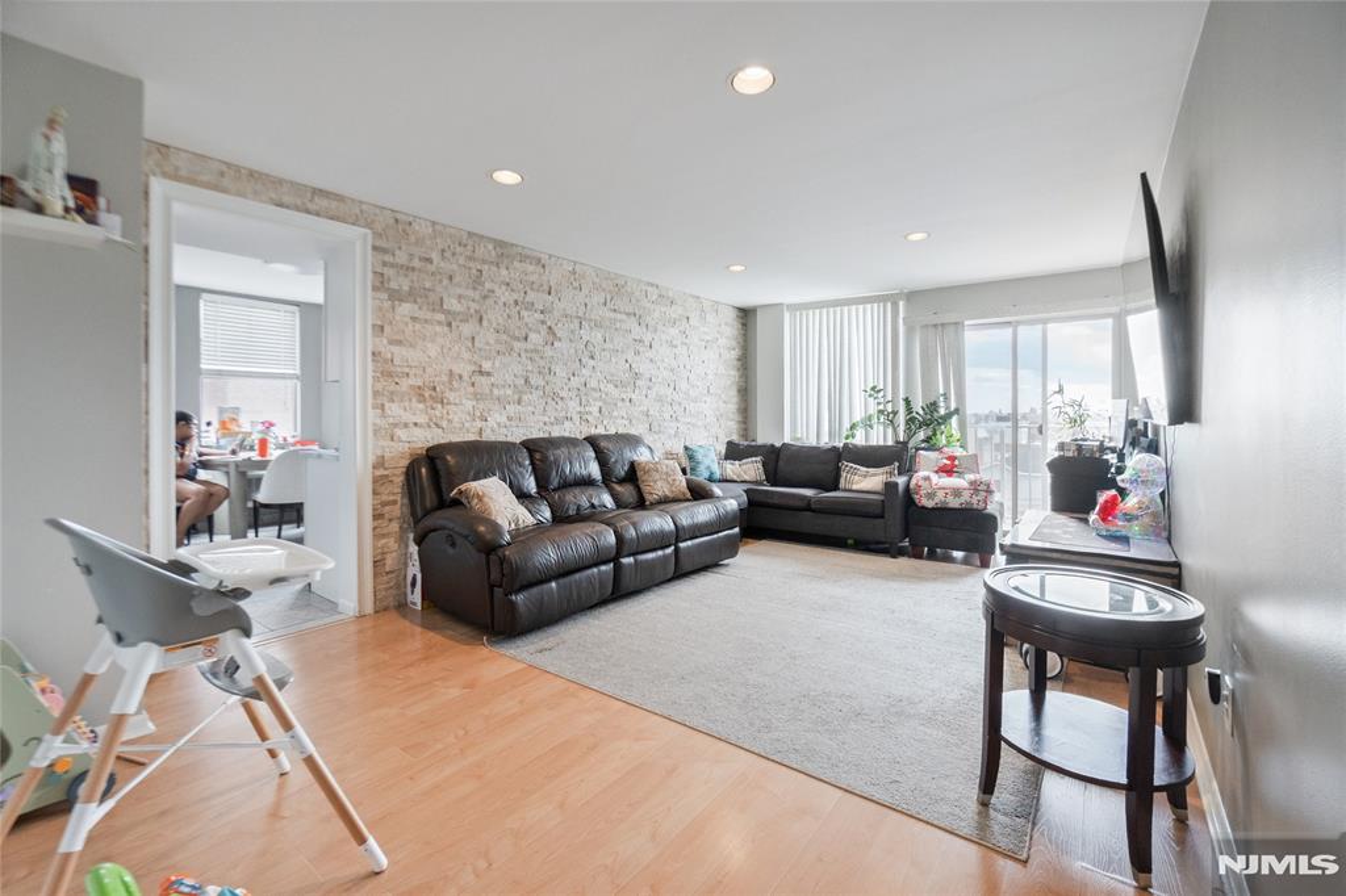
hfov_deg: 100.4
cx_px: 673
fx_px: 561
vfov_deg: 77.3
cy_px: 448
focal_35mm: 15
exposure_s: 1/60
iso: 800
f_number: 7.1
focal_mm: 10
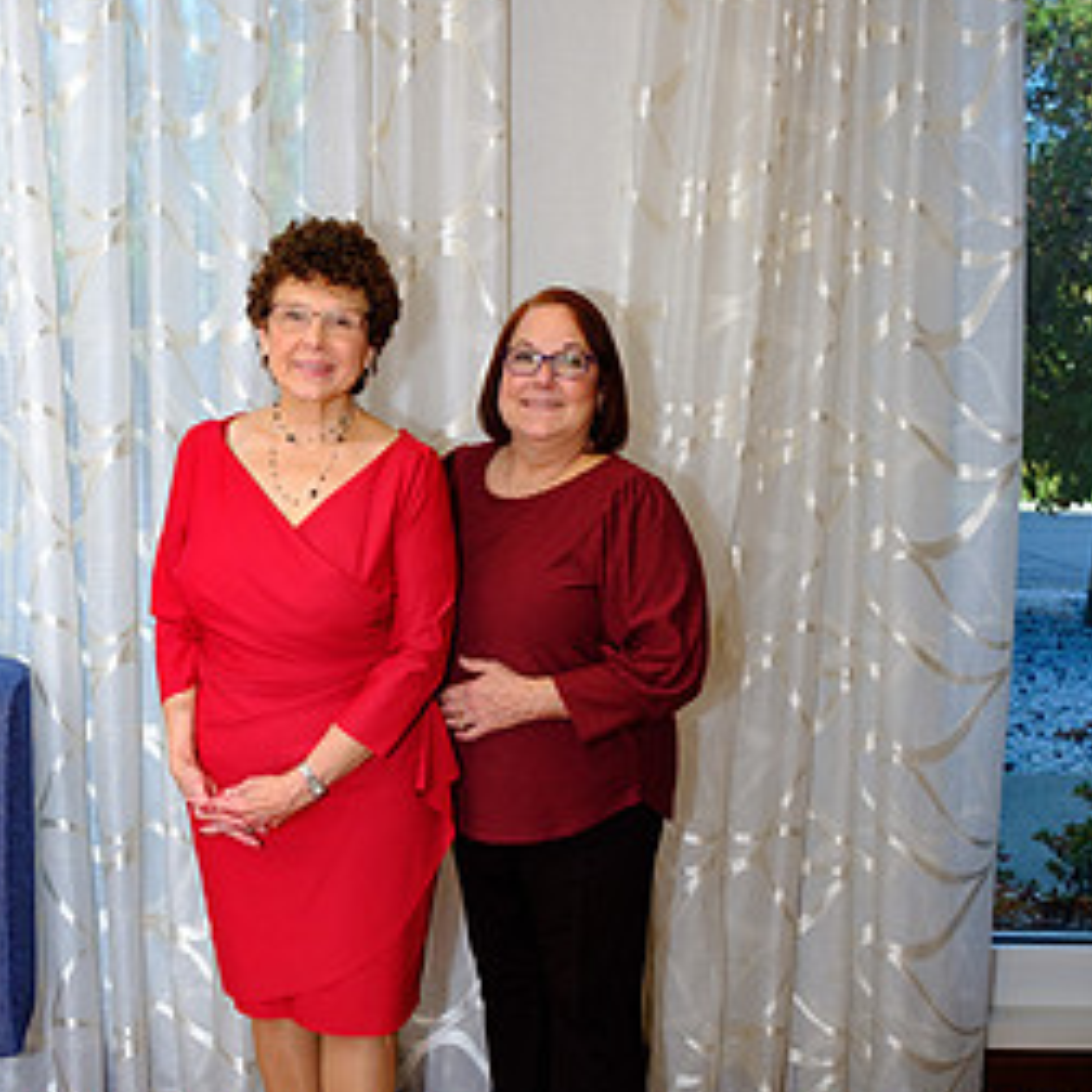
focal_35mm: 44
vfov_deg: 38.2
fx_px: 1570
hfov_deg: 38.2
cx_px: 459
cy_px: 641
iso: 1600
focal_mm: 19.6
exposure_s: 1/160
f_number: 5.6
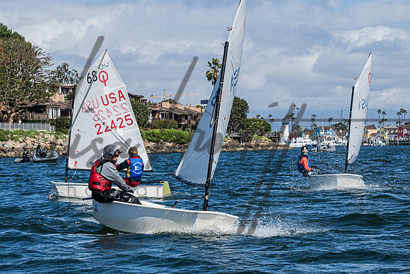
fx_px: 1521
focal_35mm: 134
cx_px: 140
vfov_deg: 10.3
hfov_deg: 15.3
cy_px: 166
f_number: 13
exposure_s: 1/640
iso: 320
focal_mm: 100
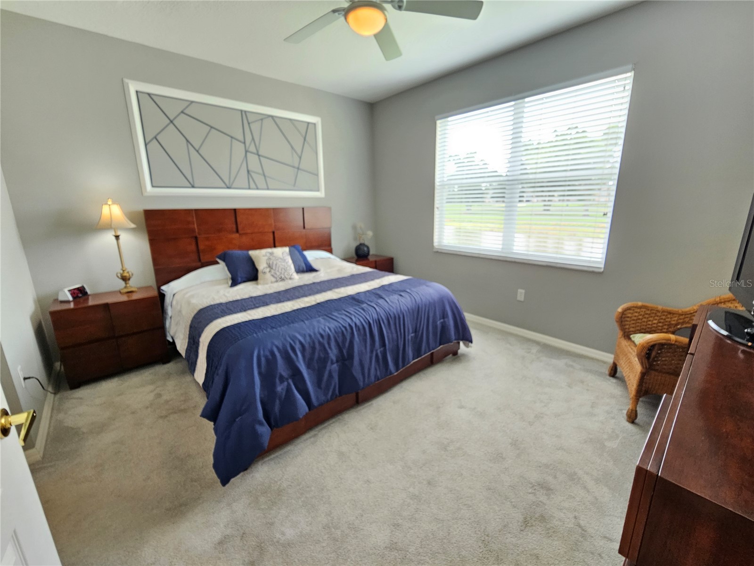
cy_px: 283
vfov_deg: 89.9
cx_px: 377
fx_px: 283
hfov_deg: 106.2
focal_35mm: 13
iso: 160
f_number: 2.2
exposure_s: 1/60
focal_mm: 2.2
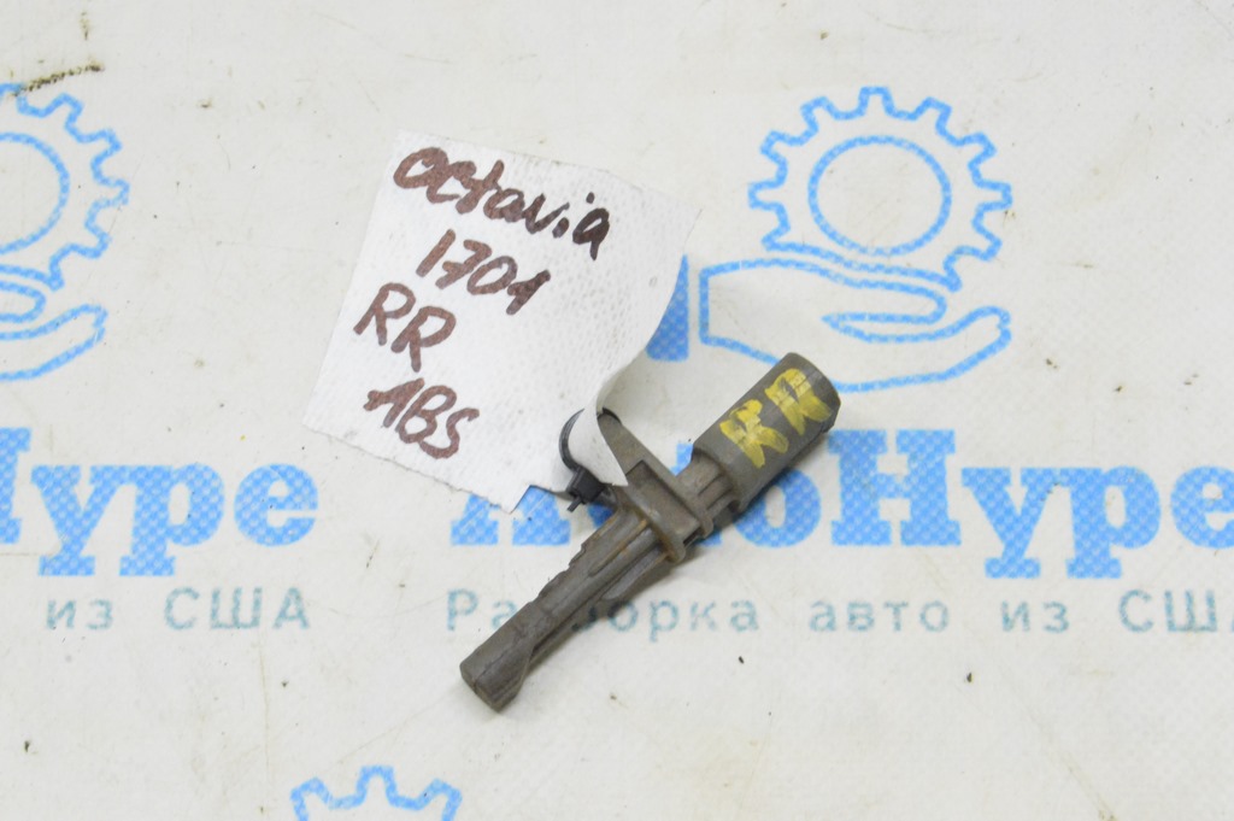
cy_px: 410
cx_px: 617
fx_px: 2826
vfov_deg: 16.5
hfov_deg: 24.6
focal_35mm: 82
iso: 6400
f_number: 20
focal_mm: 55
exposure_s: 1/15
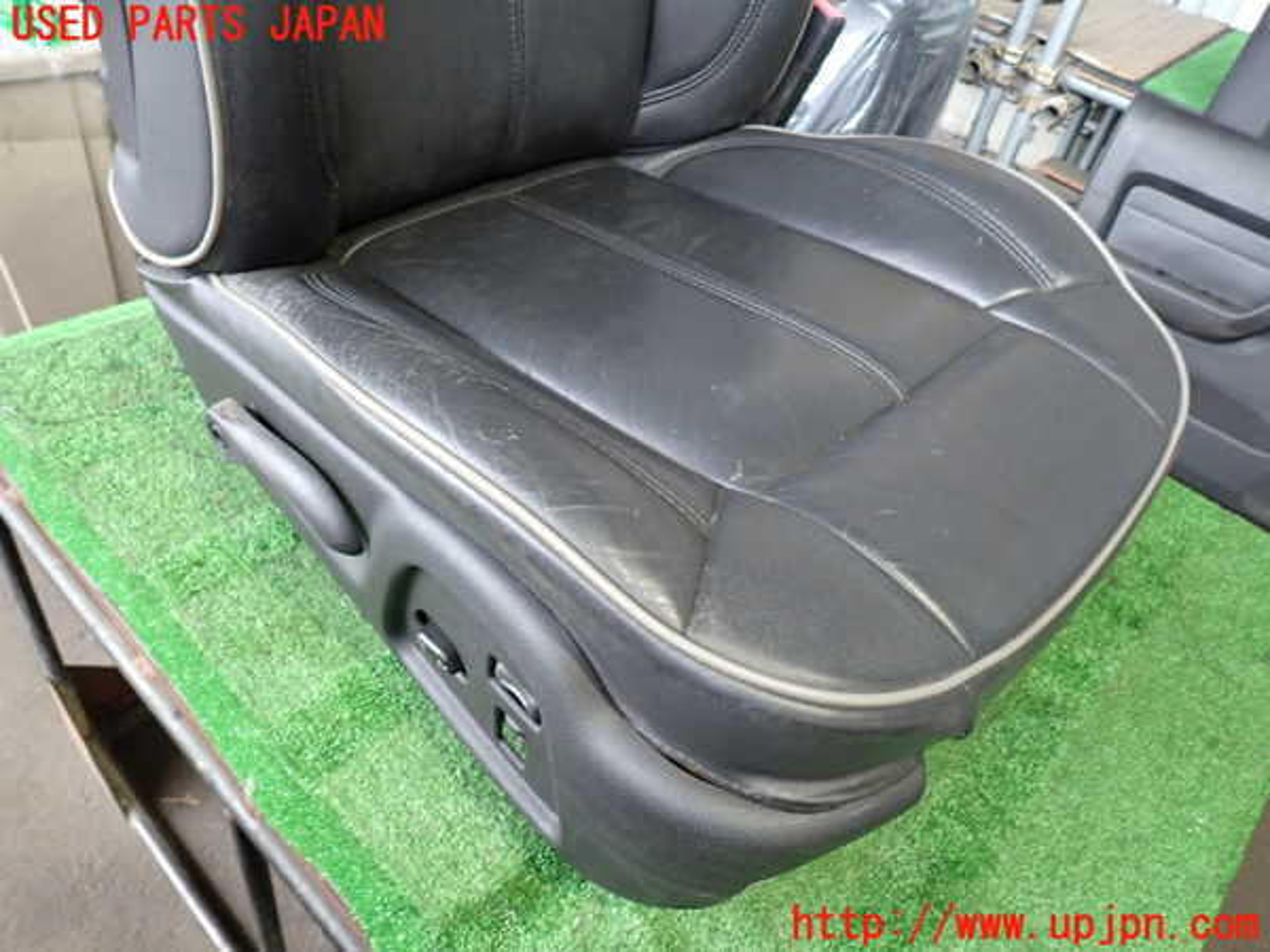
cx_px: 635
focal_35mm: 25
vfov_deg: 54.9
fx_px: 917
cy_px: 476
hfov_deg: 69.4
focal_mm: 4.5
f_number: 2
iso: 320
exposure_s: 1/30
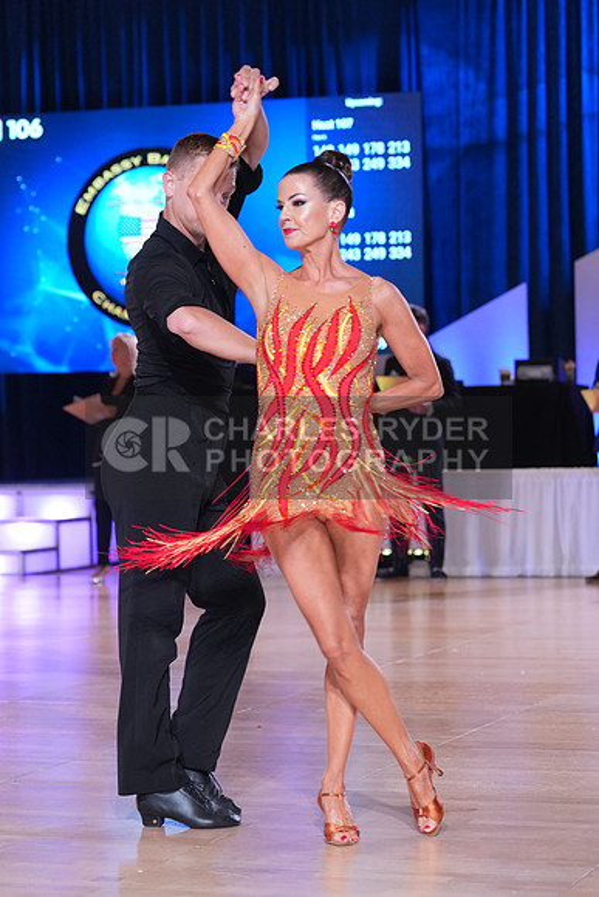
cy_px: 448
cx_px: 300
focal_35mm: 95
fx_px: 2369
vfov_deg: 21.5
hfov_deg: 14.4
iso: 2000
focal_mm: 95
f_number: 4.5
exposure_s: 1/200
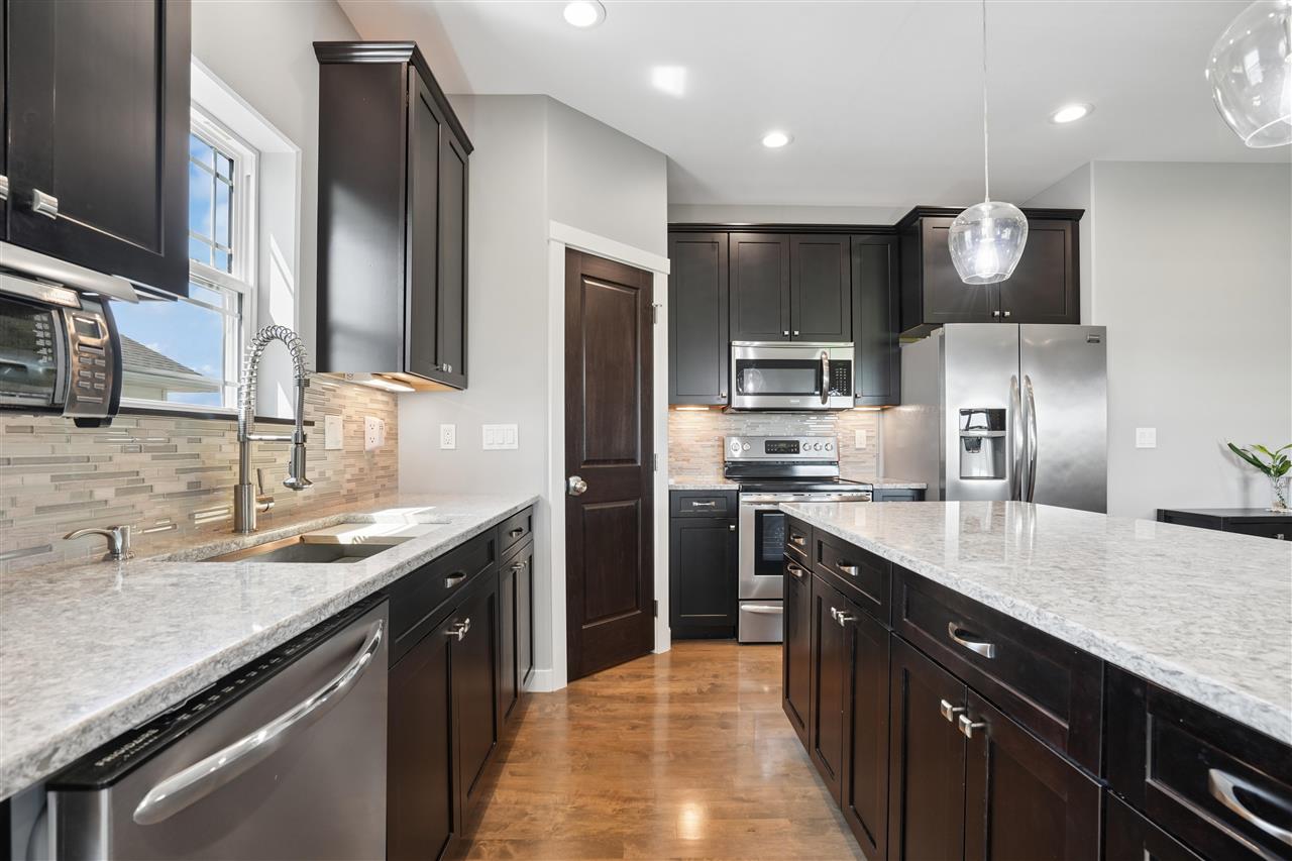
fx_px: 574
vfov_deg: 73.7
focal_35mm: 16
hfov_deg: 96.7
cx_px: 646
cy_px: 430
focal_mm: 16
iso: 640
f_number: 9
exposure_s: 1/15
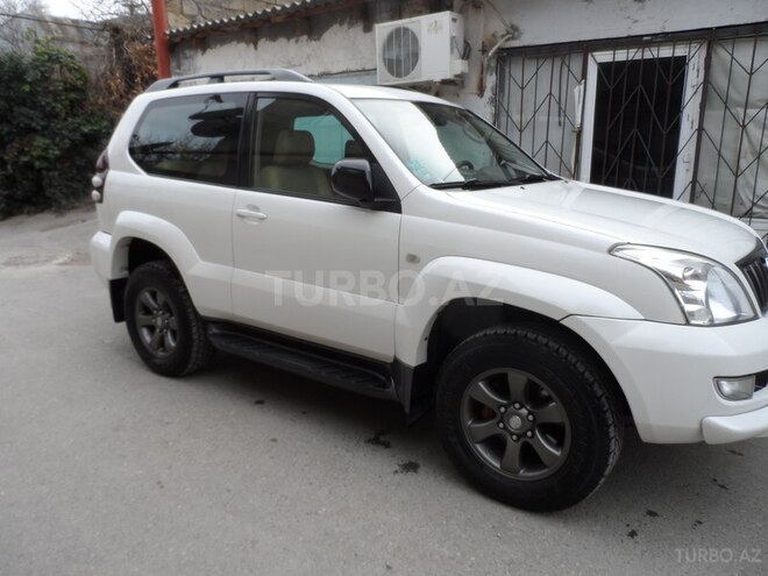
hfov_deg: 71.6
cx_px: 384
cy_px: 288
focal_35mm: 24
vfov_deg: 56.8
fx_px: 532
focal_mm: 4
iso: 80
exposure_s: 1/125
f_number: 3.2
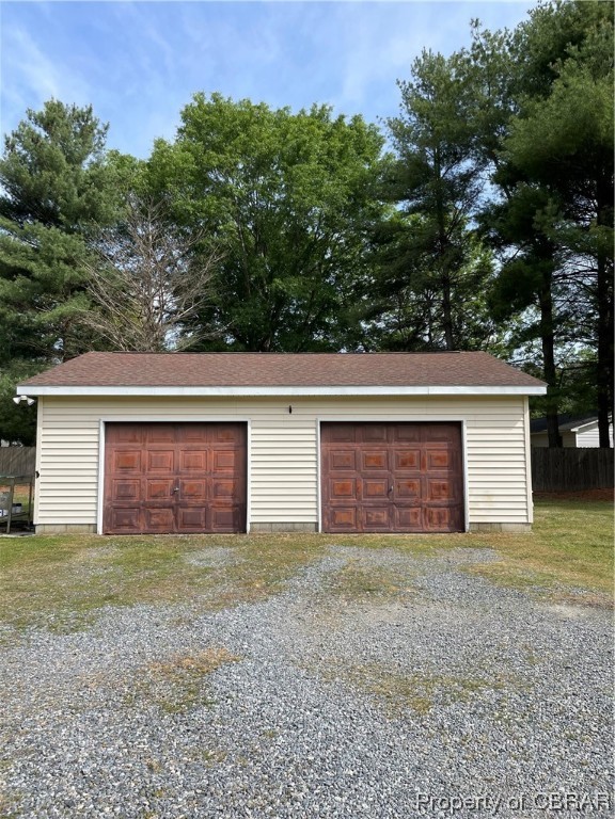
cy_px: 410
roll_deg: +0.4
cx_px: 308
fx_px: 616
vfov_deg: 67.3
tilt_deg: +4.9
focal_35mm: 26
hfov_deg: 53.1
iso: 32
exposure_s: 1/2451
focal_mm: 4.2
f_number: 1.6
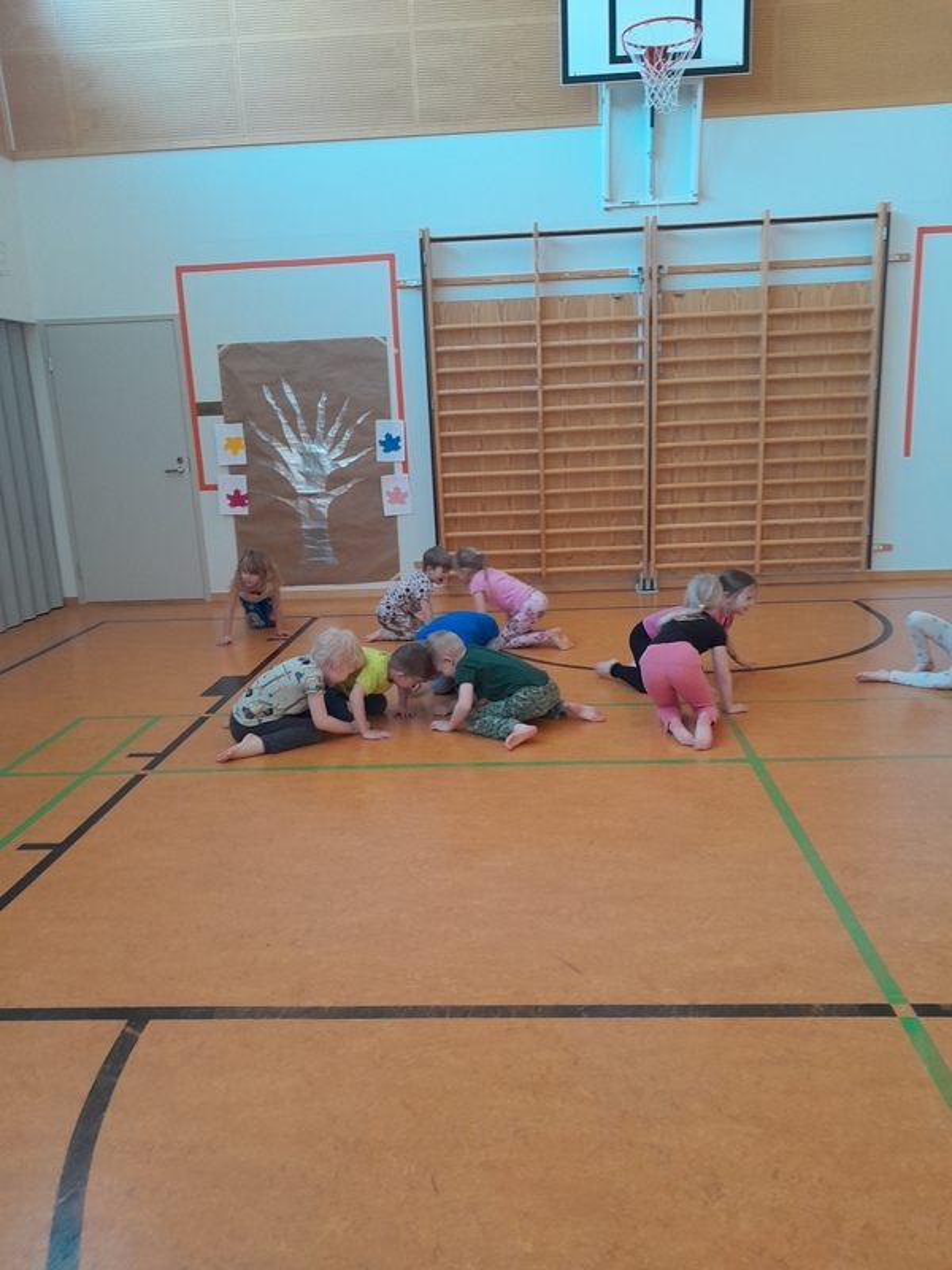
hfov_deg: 51.4
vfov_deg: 65.3
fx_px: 990
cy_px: 635
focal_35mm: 27
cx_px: 476
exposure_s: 1/50
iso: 160
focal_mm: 4
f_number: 1.8
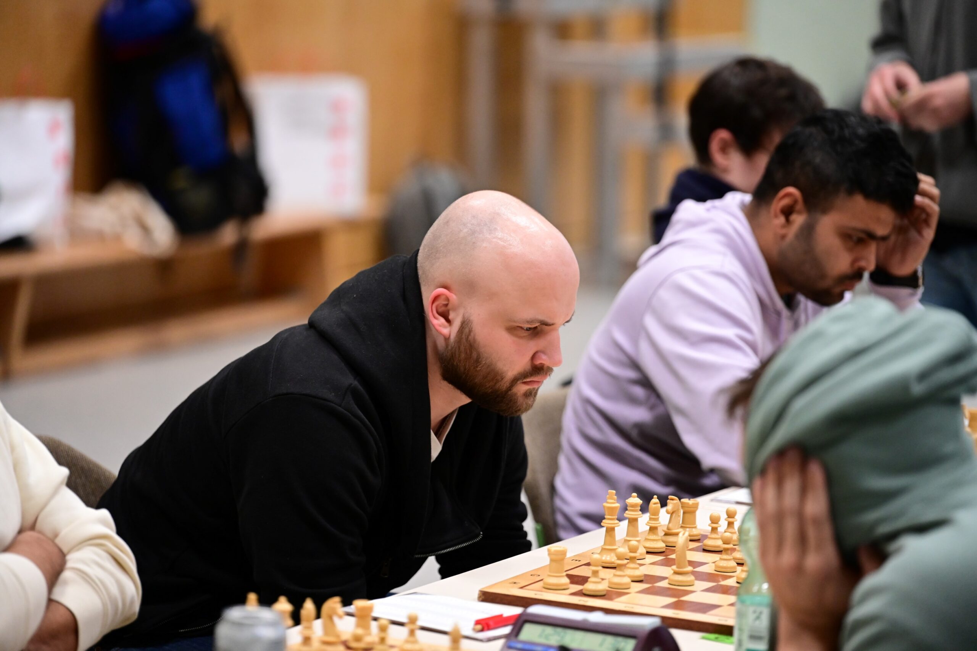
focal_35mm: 145
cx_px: 488
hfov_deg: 14.2
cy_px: 326
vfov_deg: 9.5
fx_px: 3934
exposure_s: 1/320
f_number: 2.8
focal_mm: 145
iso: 3200
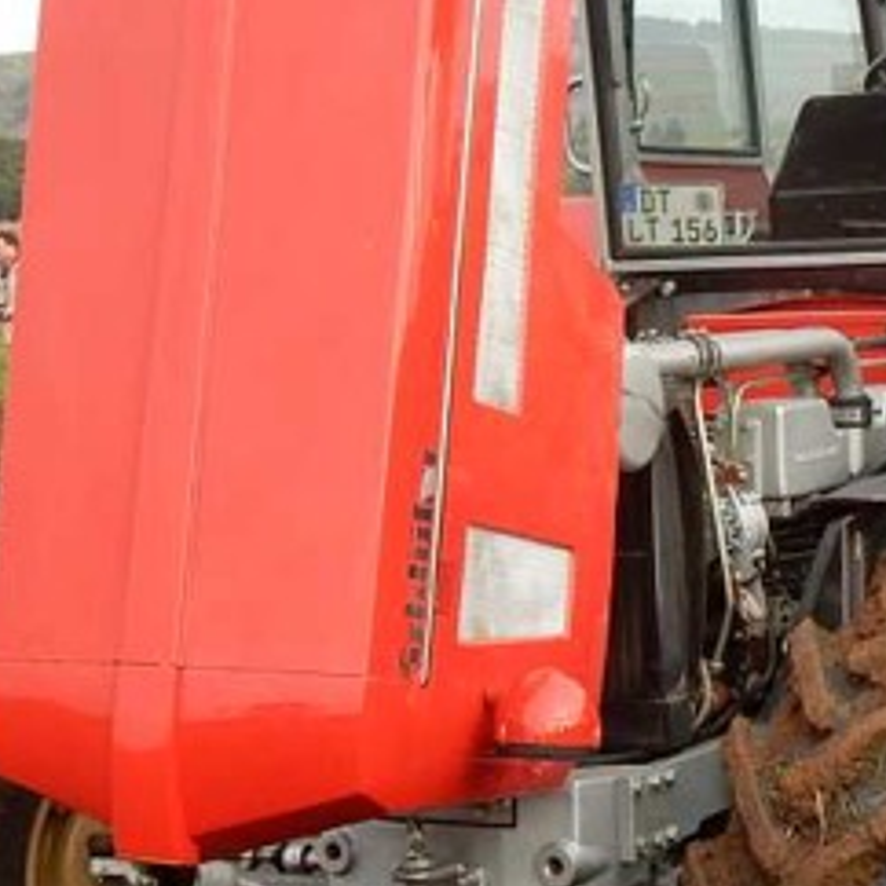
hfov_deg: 16.4
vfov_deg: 16.6
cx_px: 729
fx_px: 3041
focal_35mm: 105
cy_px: 469
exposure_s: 1/200
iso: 125
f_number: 4
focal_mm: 6.4
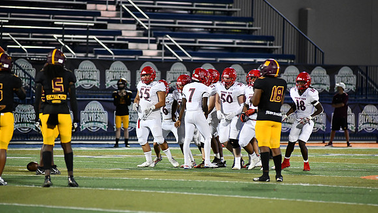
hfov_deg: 6.8
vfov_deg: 3.8
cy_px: 110
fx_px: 3168
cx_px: 189
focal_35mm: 316
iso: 5000
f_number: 4
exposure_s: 1/1250
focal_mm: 300
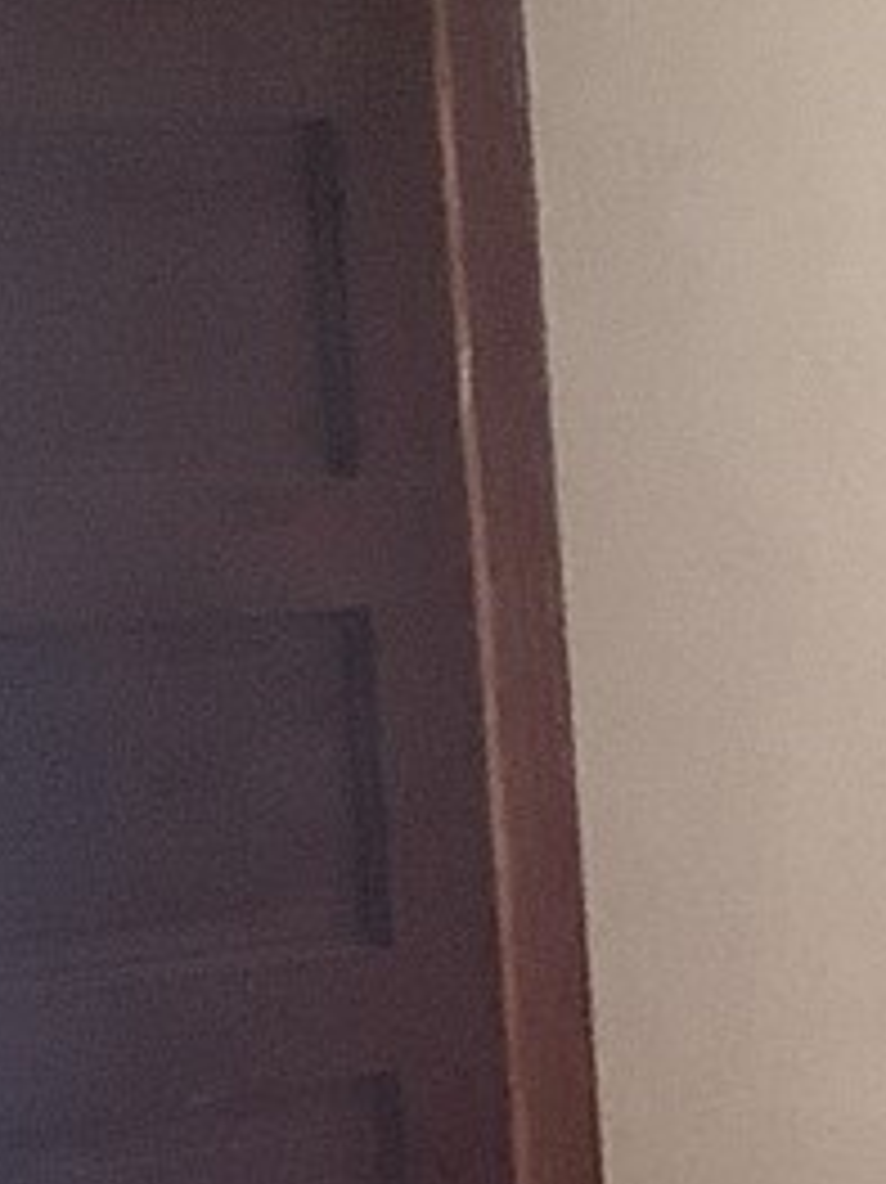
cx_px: 1619
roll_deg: +1.7
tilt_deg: -10.0
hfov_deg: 7.9
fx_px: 6182
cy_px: 1400
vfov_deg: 10.7
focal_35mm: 181
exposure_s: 1/40
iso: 320
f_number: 2.4
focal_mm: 3.3
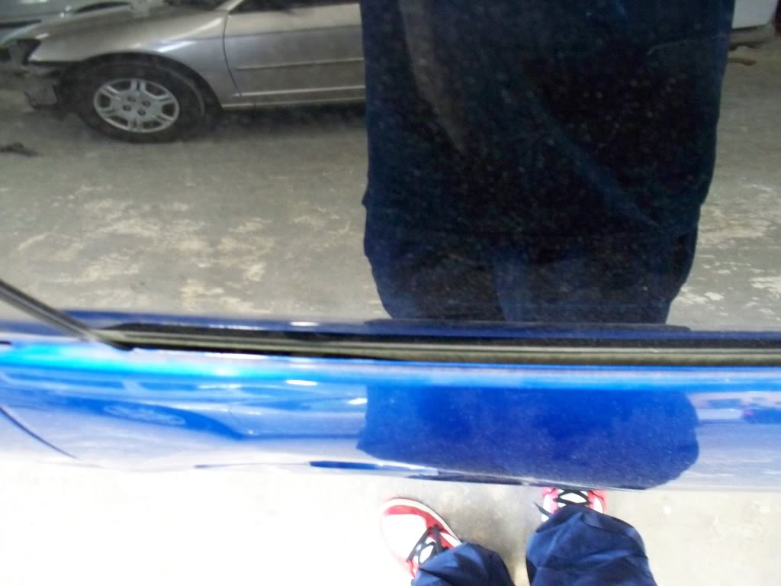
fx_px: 790
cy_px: 293
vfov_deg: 40.7
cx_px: 390
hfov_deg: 52.6
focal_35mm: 35
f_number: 2.8
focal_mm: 7.54
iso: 800
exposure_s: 1/13
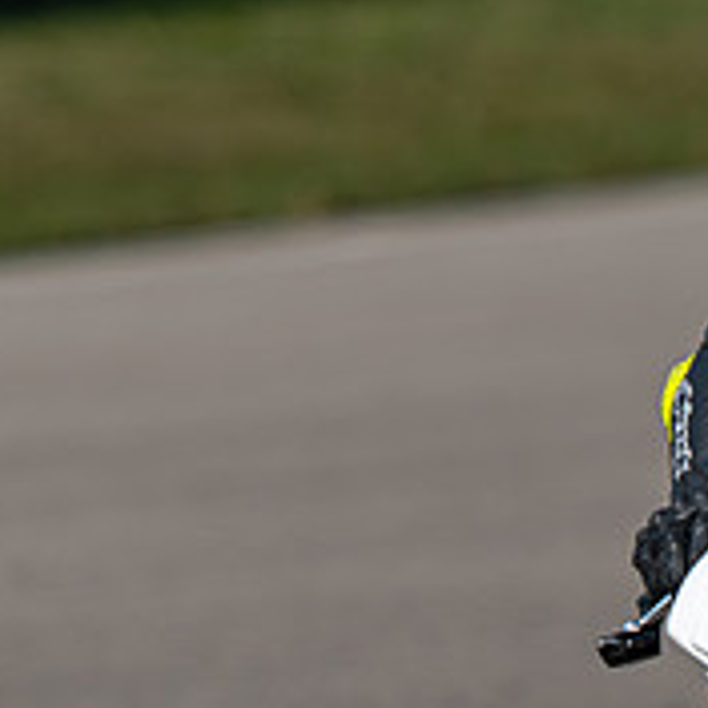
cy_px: 260
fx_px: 39268
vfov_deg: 1.0
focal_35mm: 1697
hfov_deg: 1.0
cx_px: 635
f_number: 6.3
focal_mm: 500
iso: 110
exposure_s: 1/1250
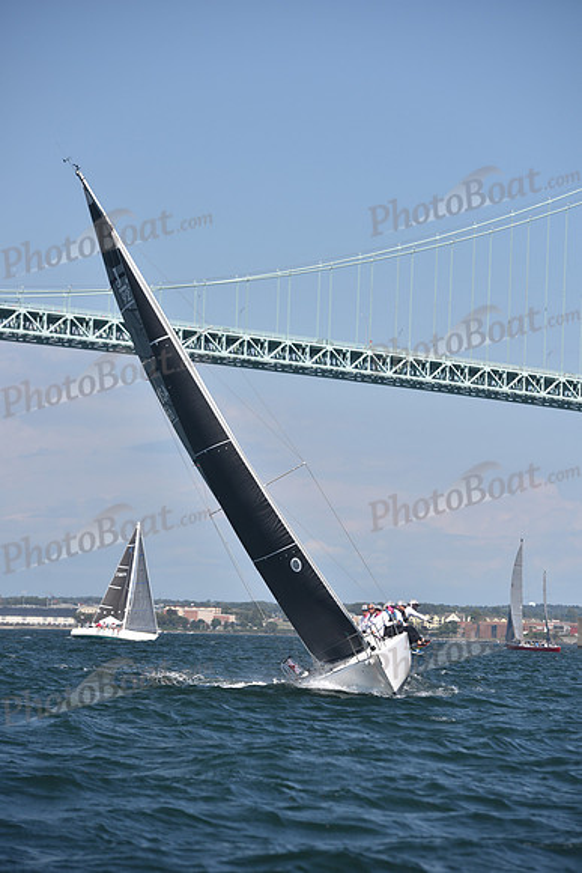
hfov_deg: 9.8
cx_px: 291
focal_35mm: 140
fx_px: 3393
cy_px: 436
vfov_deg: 14.7
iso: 250
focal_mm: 140
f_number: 5
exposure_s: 1/1000
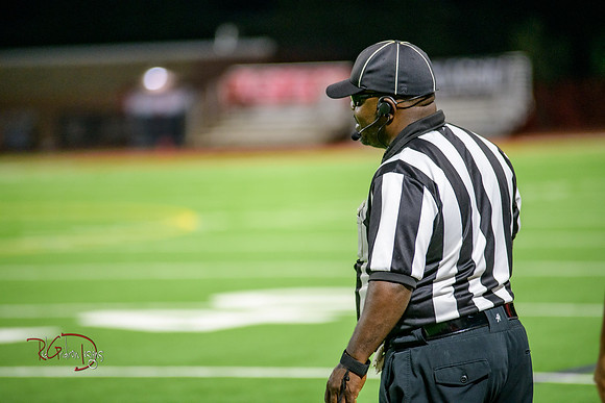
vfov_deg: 6.9
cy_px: 202
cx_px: 302
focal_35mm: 200
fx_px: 3362
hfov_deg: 10.3
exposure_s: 1/250
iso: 1600
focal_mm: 200
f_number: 2.8
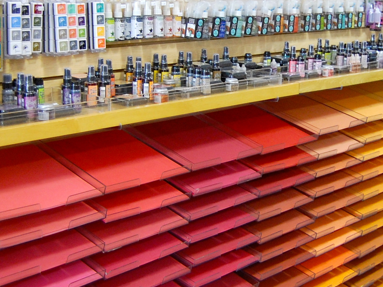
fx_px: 730
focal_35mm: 66
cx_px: 232
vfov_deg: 22.2
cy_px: 114
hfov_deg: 29.3
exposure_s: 1/30
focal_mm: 18
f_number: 3.5
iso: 640
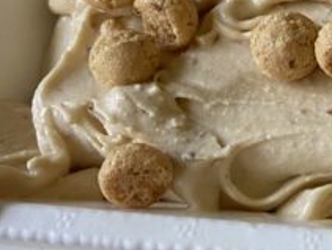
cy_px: 20
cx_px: 448
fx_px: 788
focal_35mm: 82
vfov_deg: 17.7
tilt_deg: -57.0
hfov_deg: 21.3
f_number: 1.8
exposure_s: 1/87
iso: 125
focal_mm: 4.25
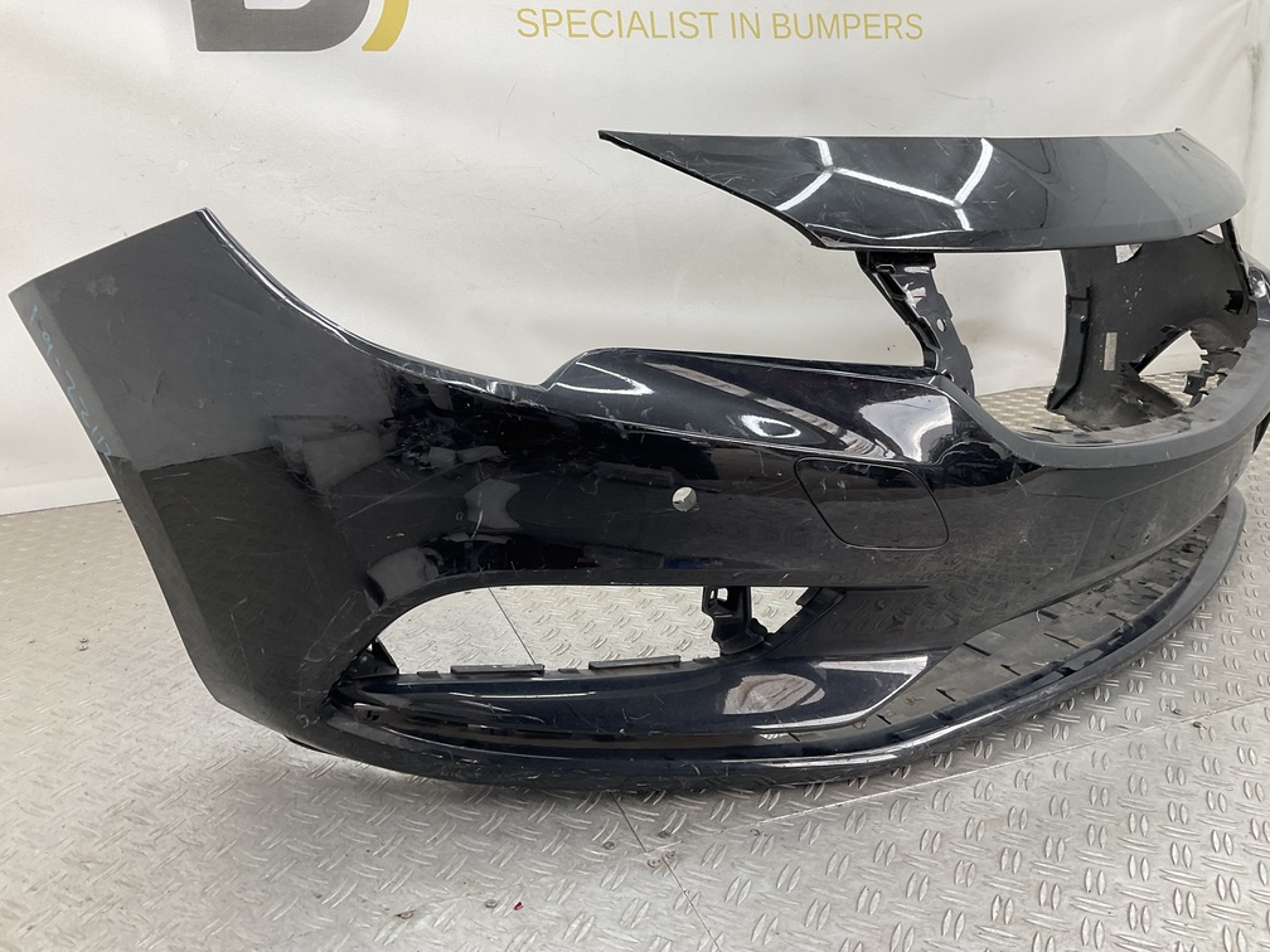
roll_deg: -0.7
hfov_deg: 61.7
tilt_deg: -18.6
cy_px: 476
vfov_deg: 48.2
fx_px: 1064
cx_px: 635
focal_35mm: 29
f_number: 1.8
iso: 32
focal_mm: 3
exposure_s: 1/120
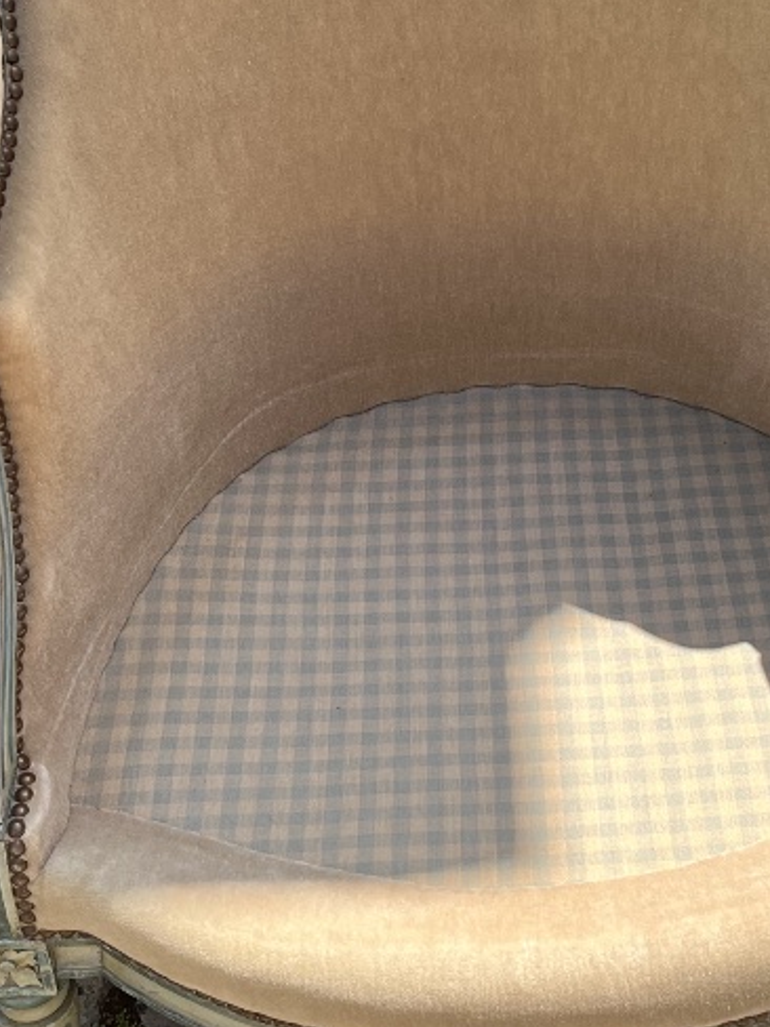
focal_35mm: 64
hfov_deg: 22.9
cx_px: 492
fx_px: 1898
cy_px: 261
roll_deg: +4.2
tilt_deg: -39.9
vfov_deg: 29.8
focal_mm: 5.1
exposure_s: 1/787
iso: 50
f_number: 1.6
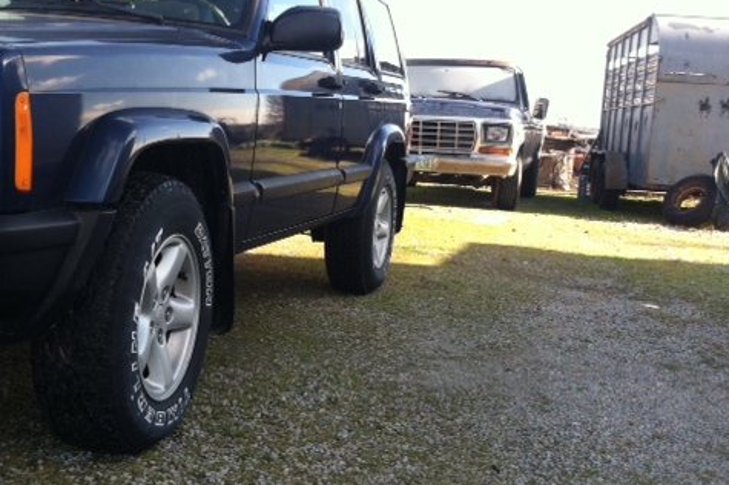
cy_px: 198
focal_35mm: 49
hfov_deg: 39.9
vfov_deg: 27.4
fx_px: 992
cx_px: 246
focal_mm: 3.85
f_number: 2.8
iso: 80
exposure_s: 1/238
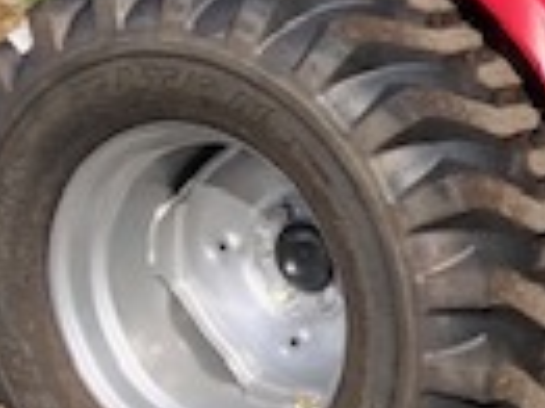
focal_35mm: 137
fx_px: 2155
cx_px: 1294
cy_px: 25
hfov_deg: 11.8
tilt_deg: -11.8
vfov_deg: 10.7
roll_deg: +0.4
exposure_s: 1/1012
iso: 20
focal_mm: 3.99
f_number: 1.8
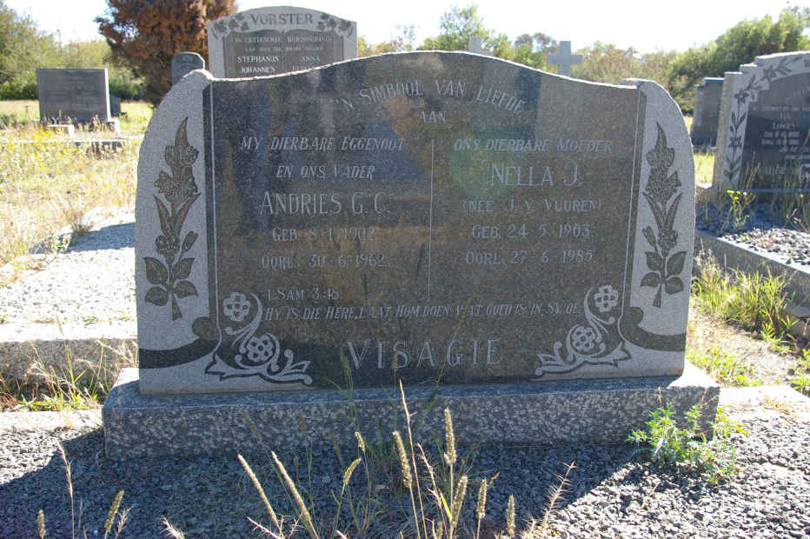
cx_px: 405
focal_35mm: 36
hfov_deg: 53.2
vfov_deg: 36.8
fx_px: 809
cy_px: 270
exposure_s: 1/125
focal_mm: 24
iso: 200
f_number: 6.7
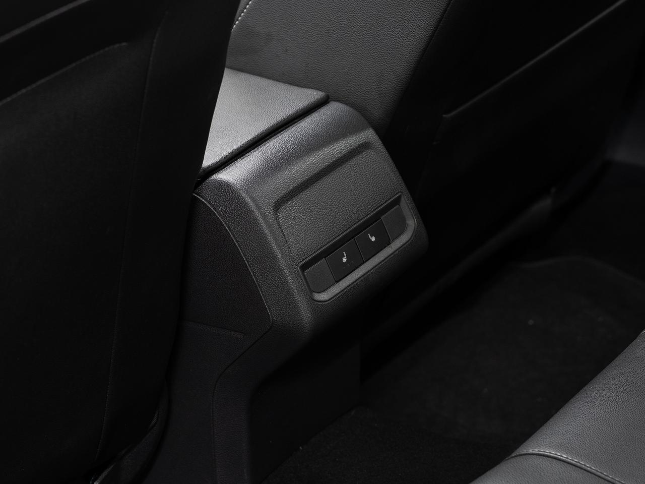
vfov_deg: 13.4
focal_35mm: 111
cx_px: 307
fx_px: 2062
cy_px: 192
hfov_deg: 17.8
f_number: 5.6
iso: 100
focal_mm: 70
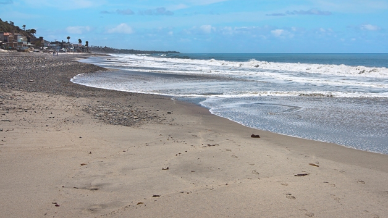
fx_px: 494
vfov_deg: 24.8
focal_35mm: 48
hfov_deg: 42.7
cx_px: 230
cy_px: 73
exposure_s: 1/500
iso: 200
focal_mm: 24
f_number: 11
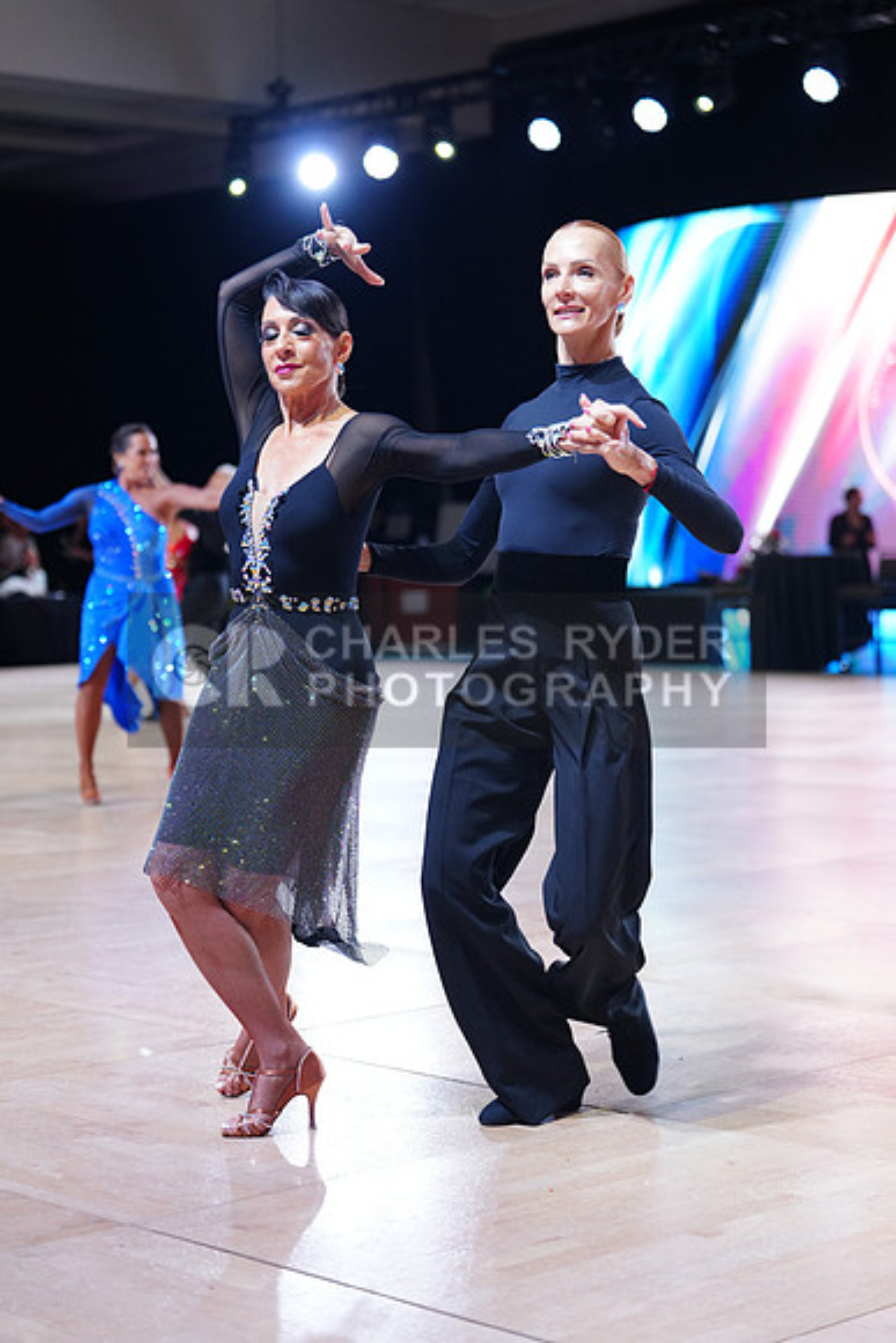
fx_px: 2612
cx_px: 448
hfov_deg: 19.5
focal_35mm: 70
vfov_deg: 28.8
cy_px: 672
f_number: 2.8
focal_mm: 70
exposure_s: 1/640
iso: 1250
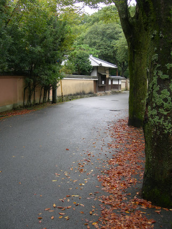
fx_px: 252
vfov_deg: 49.0
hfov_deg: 37.8
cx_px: 86
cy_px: 114
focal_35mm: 38
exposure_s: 1/89.3
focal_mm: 7.8
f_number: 2.8
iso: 50
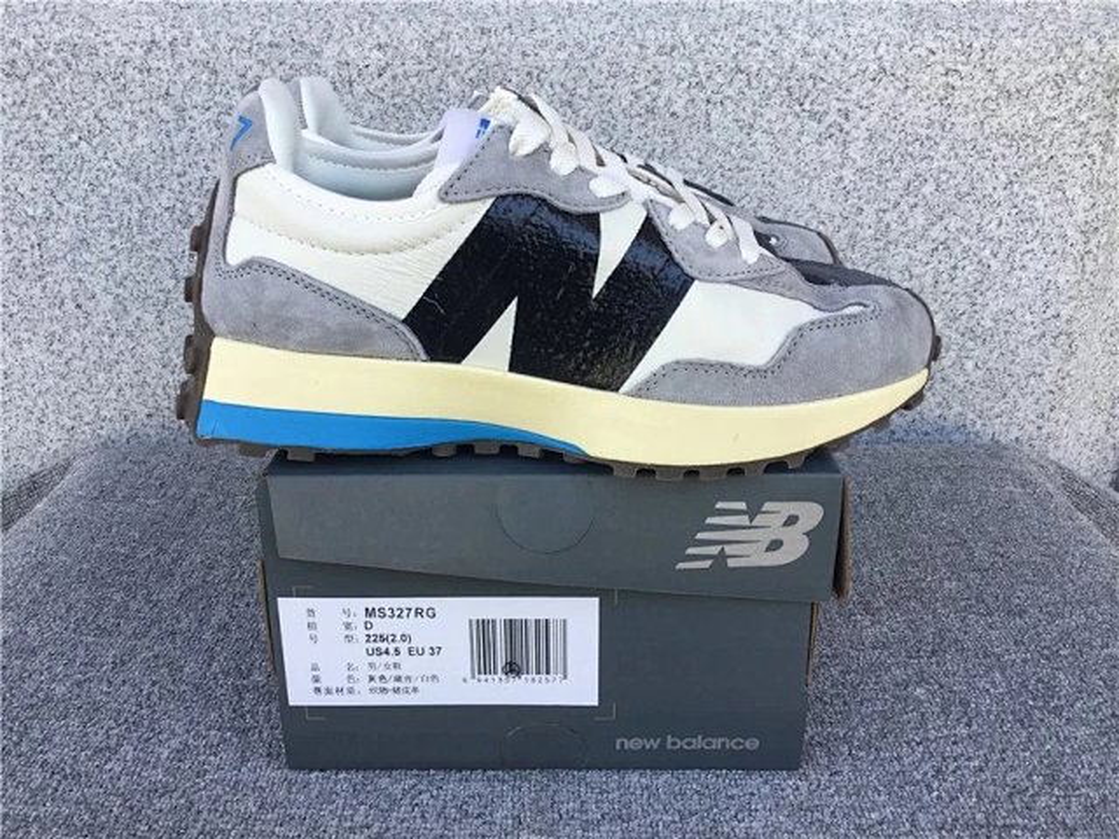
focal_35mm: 31
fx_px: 1002
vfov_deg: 45.4
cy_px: 420
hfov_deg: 58.4
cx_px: 560
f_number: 2.4
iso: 25
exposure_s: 1/101
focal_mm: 3.3
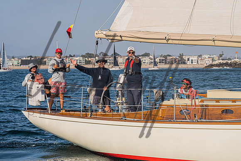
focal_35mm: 125
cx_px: 143
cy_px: 56
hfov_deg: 16.4
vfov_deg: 11.0
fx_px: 834
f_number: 6.3
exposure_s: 1/1600
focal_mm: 93
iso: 400
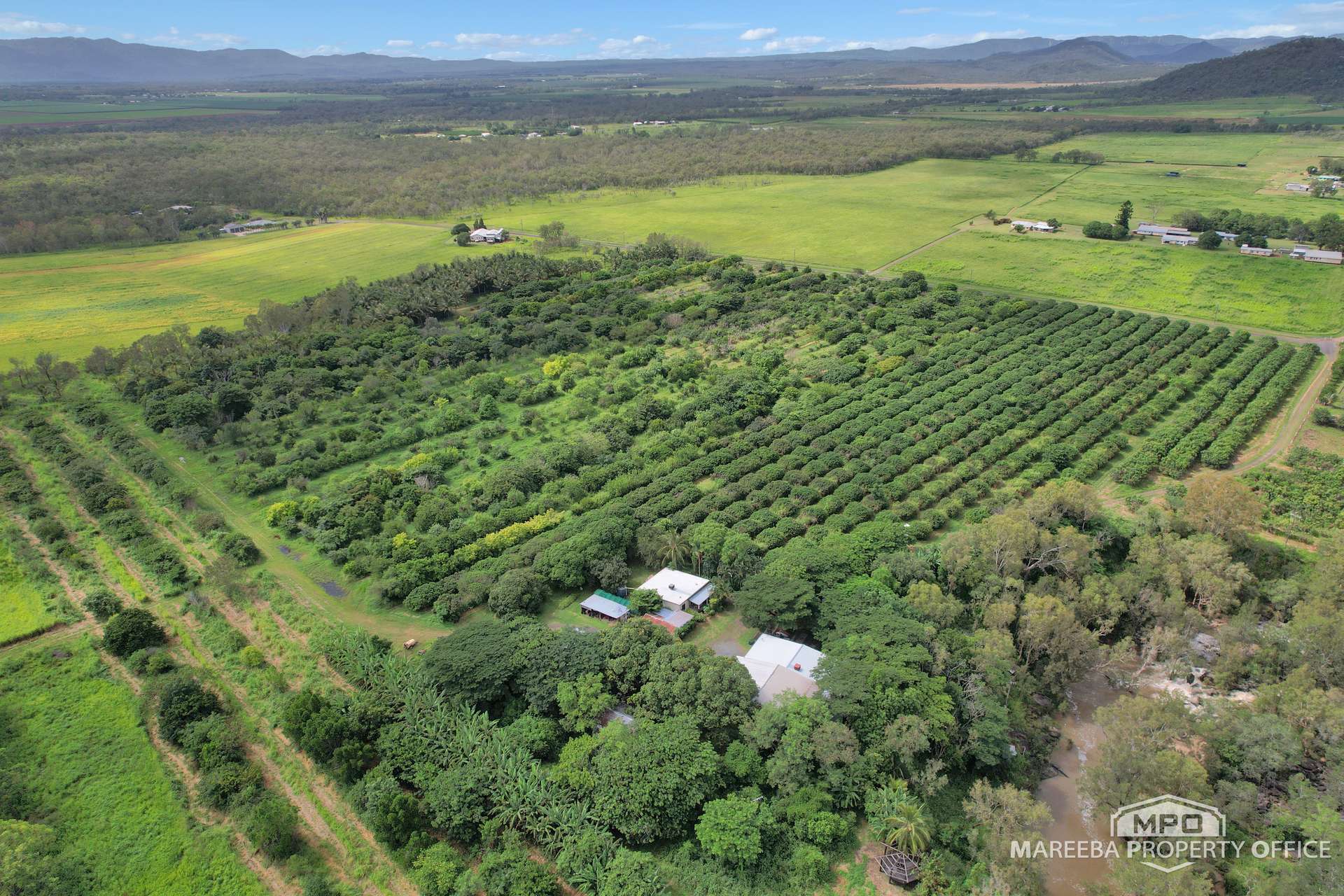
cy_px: 448
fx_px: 821
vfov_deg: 57.2
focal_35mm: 22
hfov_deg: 78.6
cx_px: 672
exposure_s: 1/2000
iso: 100
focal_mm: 8.38
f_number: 2.8
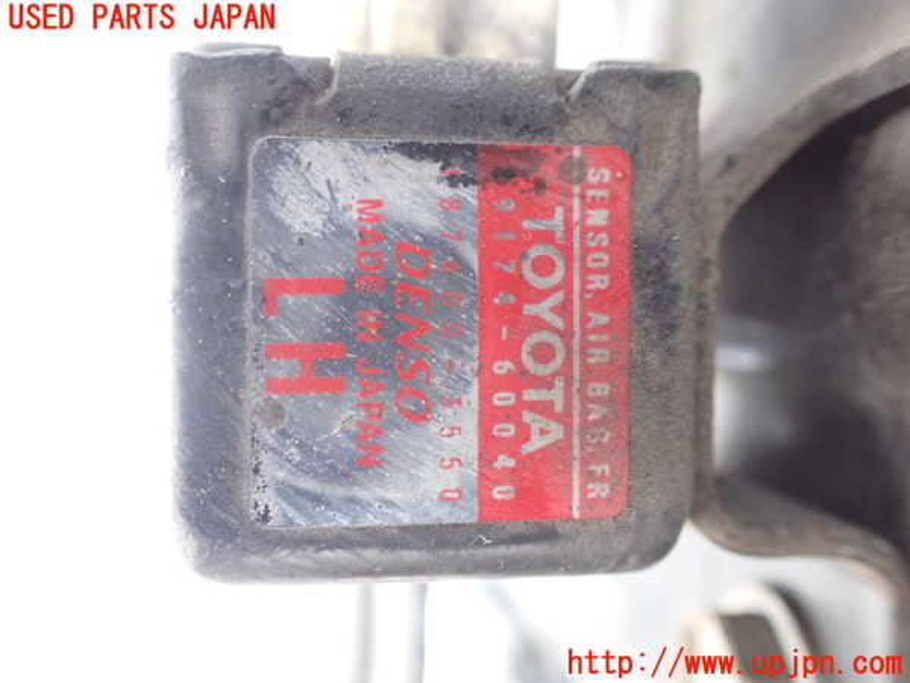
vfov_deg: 46.8
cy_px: 342
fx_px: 789
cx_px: 455
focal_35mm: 30
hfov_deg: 60.0
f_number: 2.3
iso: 800
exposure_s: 1/30
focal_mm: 5.4
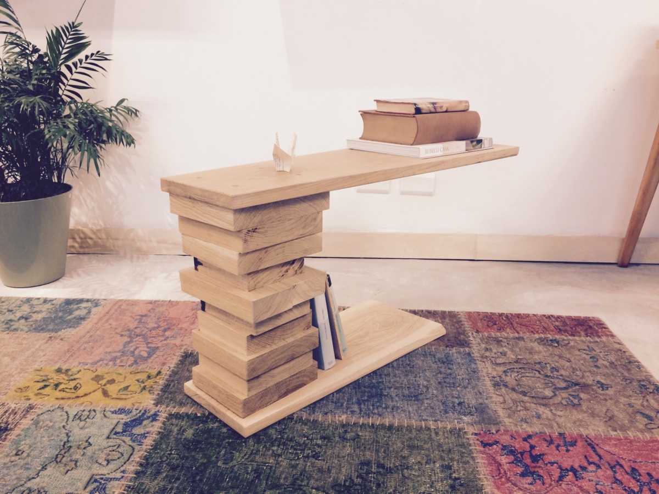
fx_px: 552
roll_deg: +0.1
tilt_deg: -18.9
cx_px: 330
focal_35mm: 29
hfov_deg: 61.7
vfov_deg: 48.2
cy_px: 247
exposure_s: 1/33
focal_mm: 4.15
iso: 100
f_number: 2.2
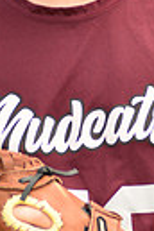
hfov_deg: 2.4
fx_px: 3619
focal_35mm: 564
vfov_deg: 3.6
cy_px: -95
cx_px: 96
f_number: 5
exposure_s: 1/250
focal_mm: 125
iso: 100
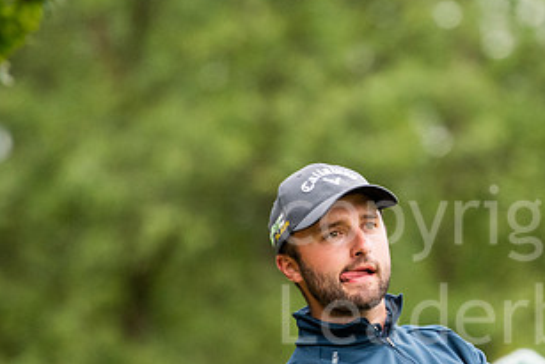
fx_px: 16720
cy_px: 331
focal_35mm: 1104
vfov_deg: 1.2
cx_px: 511
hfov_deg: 1.9
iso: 1600
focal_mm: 390
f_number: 5.6
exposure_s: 1/1600
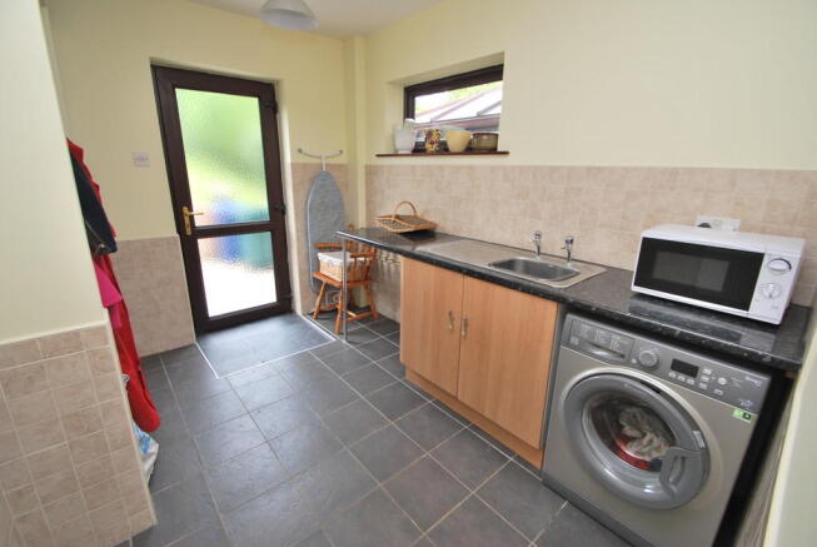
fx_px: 341
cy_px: 274
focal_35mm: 15
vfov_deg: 77.5
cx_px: 408
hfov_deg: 100.3
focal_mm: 10
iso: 200
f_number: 4.5
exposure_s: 1/80
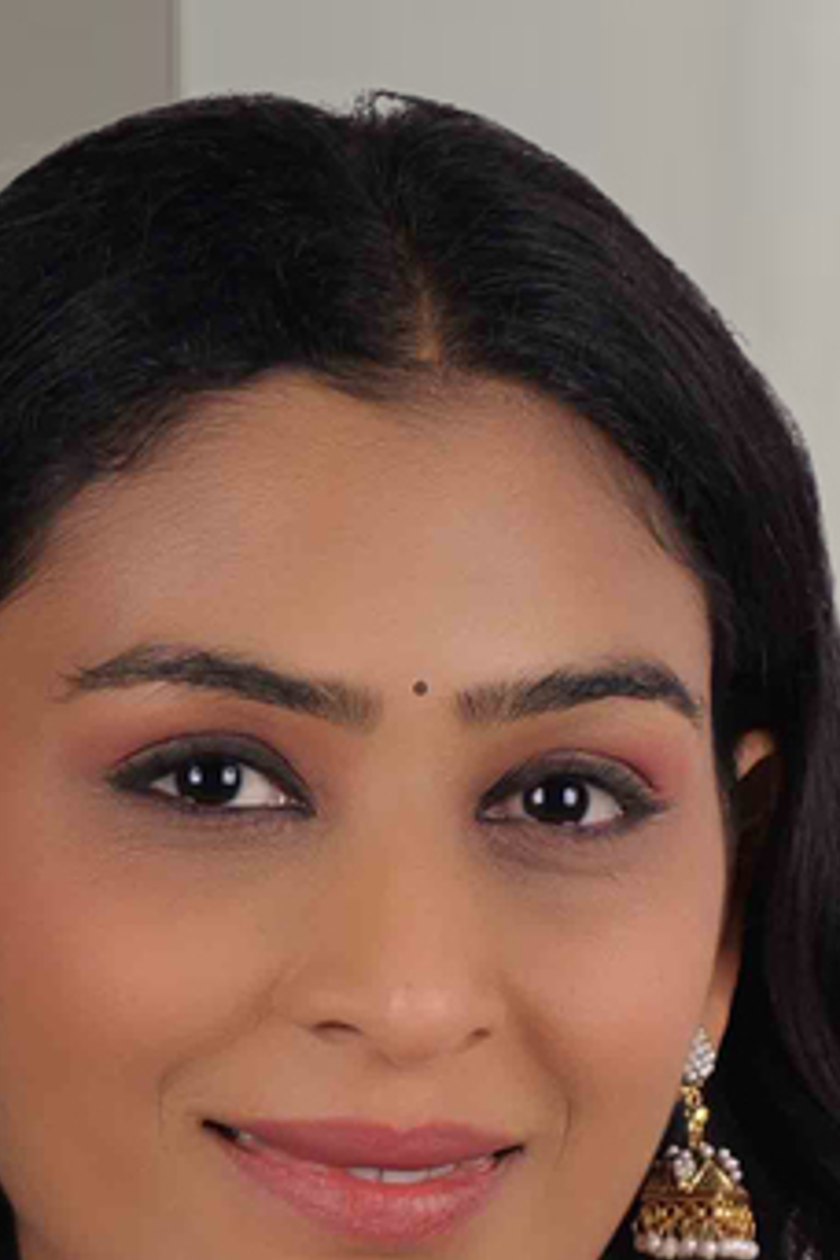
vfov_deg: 6.3
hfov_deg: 4.3
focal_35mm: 316
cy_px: 2516
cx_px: 221
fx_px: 11059
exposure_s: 1/160
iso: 250
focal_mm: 60
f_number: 5.6
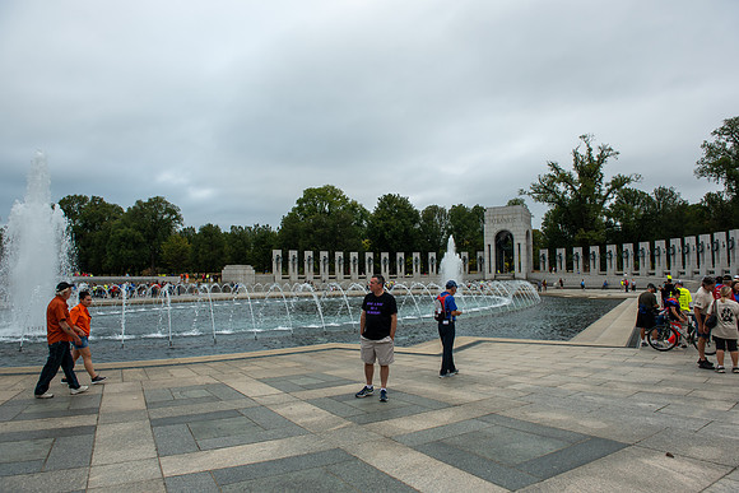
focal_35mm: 24
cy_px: 246
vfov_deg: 53.2
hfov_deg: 73.7
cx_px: 370
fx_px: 493
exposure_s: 1/500
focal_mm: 24
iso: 200
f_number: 7.1
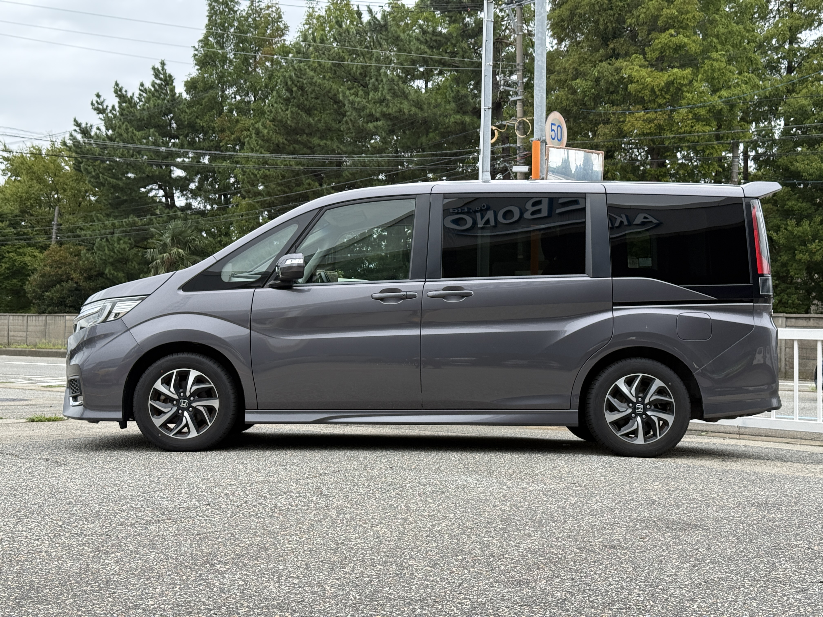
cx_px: 412
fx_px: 1141
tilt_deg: +1.4
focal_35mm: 48
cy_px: 308
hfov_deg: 39.7
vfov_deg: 30.3
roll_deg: -1.0
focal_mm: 6.76
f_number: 1.78
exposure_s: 1/1133
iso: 64
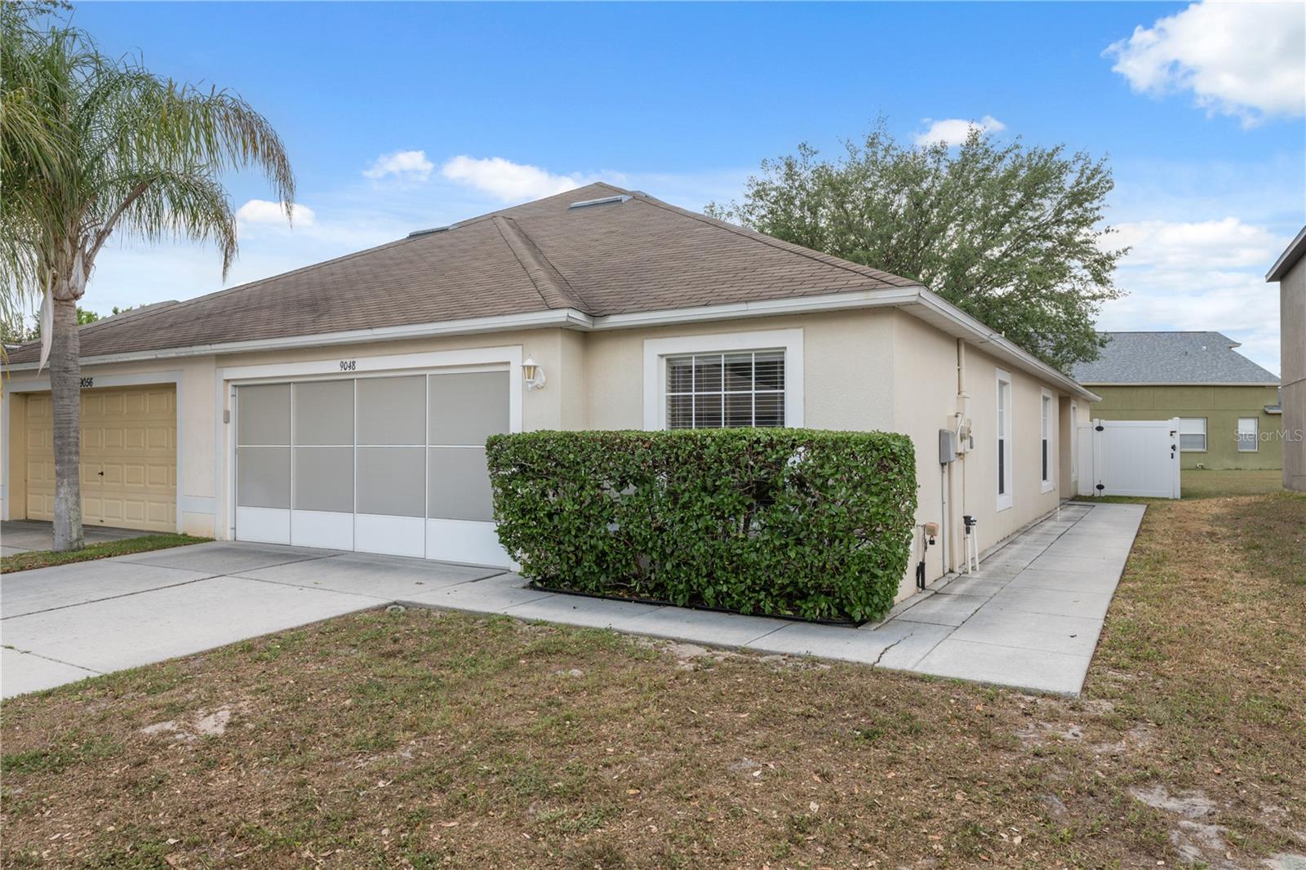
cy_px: 435
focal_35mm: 24
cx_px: 653
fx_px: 870
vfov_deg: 53.1
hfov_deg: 73.8
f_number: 8
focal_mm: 24
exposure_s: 1/400
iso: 400
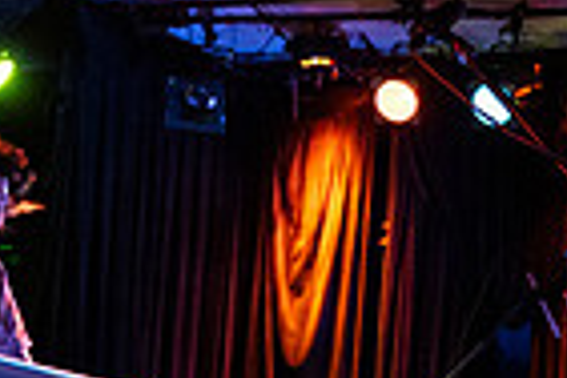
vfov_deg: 13.6
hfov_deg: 18.6
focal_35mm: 99
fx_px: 1559
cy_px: 376
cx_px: 812
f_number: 3.2
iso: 2000
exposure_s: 1/200
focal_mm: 24
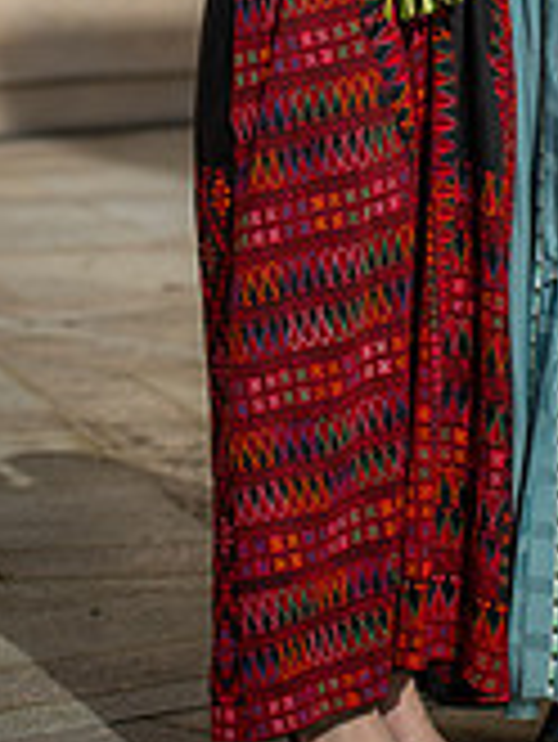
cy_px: -94
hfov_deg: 5.7
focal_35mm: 262
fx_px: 5624
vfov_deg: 7.5
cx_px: 441
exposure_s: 1/3200
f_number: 2.8
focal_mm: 100
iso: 100
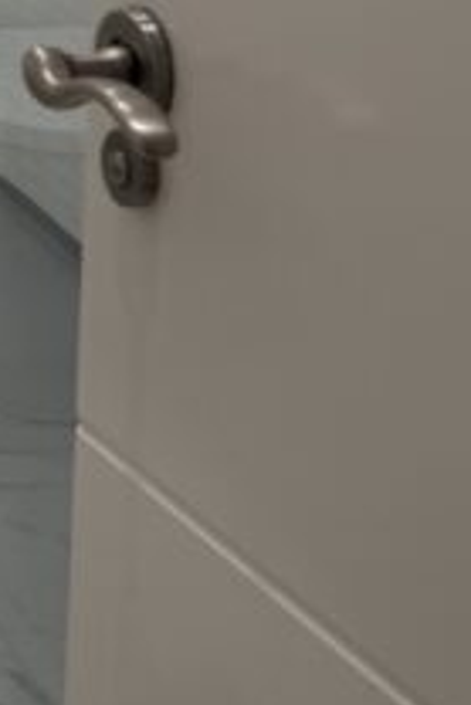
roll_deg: -0.9
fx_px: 2410
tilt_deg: -7.1
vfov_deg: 15.4
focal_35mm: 123
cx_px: -559
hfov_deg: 10.1
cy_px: -336
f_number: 1.78
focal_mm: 6.76
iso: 100
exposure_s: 1/100
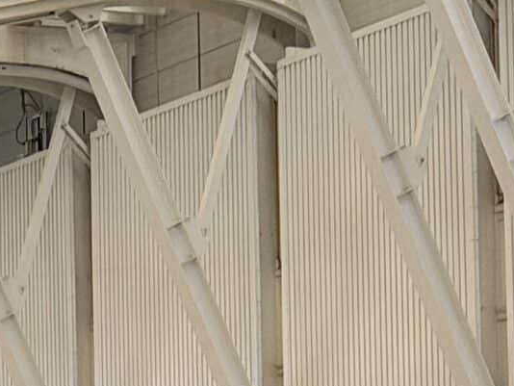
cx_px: -668
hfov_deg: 8.0
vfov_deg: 6.3
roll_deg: +1.8
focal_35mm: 230
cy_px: 793
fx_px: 3417
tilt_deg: +2.1
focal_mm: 6.76
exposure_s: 1/60
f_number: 1.78
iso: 250
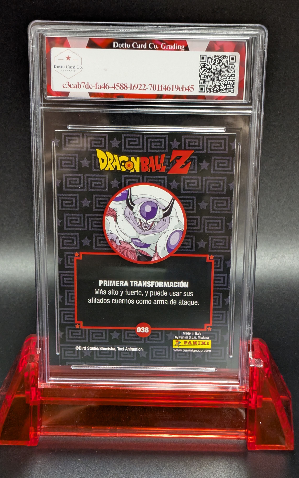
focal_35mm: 52
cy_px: 239
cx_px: 158
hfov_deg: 24.9
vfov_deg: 38.9
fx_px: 678
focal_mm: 4.53
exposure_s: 1/30
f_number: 1.7
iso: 153
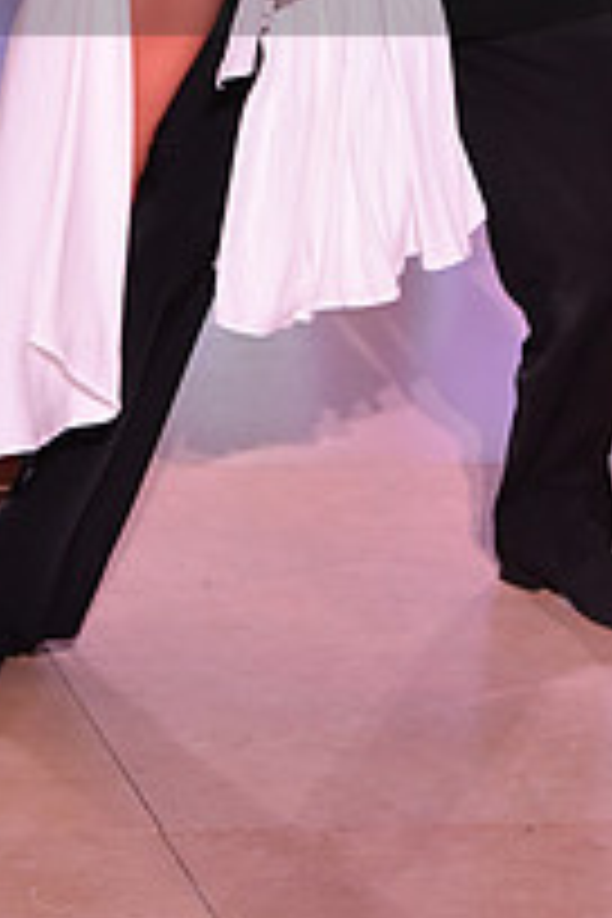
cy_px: -112
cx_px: 115
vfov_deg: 12.9
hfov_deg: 8.8
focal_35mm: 156
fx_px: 3978
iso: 2500
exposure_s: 1/320
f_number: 6.3
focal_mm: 55
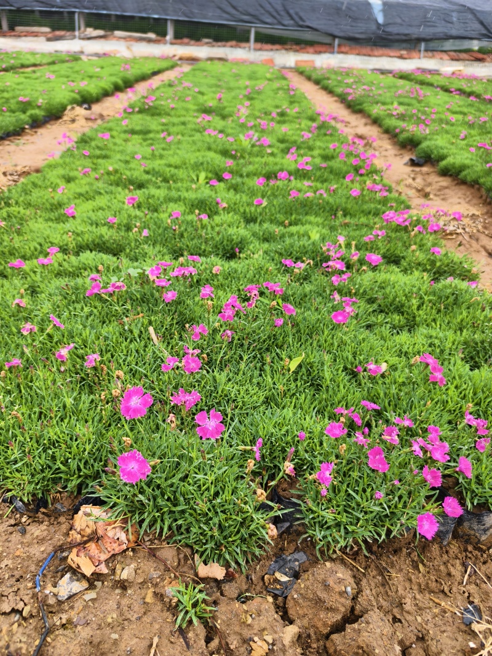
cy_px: 328
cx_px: 246
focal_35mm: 23
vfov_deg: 73.9
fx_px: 436
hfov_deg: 58.9
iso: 72
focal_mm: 5.6
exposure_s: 1/388
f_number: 1.57
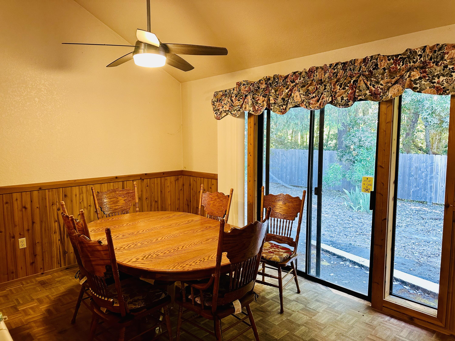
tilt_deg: -3.9
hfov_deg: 71.6
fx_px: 315
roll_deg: +0.0
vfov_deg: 56.8
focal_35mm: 24
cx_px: 228
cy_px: 170
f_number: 1.78
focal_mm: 6.86
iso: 320
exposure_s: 1/60
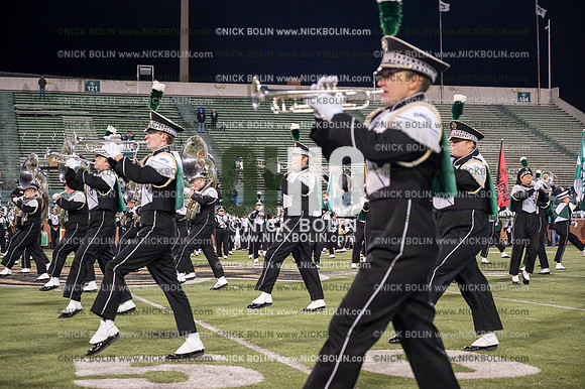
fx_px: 1137
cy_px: 194
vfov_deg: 19.4
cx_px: 292
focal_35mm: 70
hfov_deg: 28.9
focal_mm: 70
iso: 5000
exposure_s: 1/640
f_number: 4.5
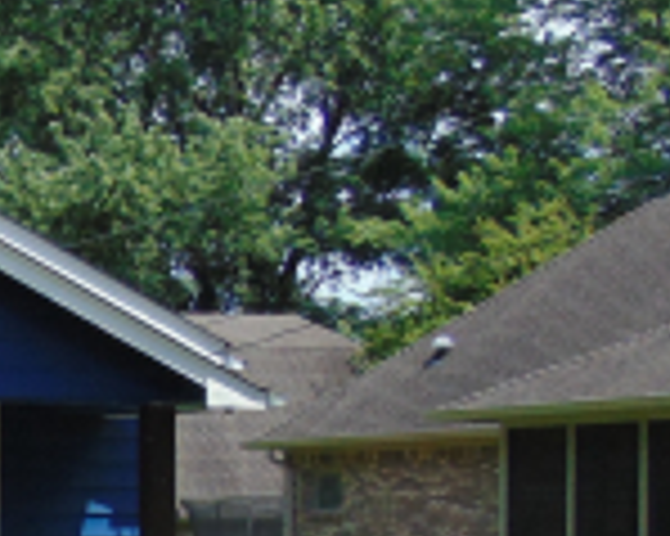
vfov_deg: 10.5
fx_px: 2854
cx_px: -636
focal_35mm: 144
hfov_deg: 12.0
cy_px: 640
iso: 80
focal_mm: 5.8
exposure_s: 1/800
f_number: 3.2
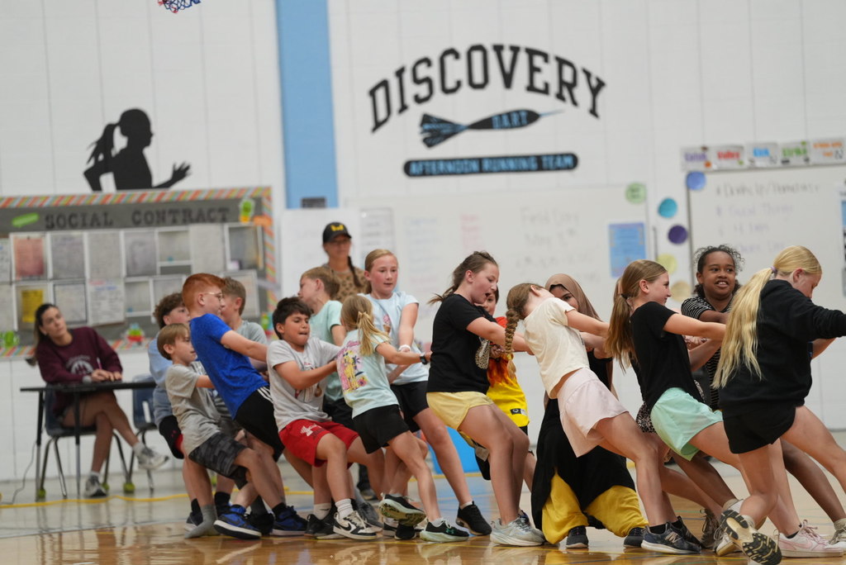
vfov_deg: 8.3
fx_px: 3880
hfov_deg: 12.4
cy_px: 282
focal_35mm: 165
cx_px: 423
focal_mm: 165
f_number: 2.8
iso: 2000
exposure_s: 1/200
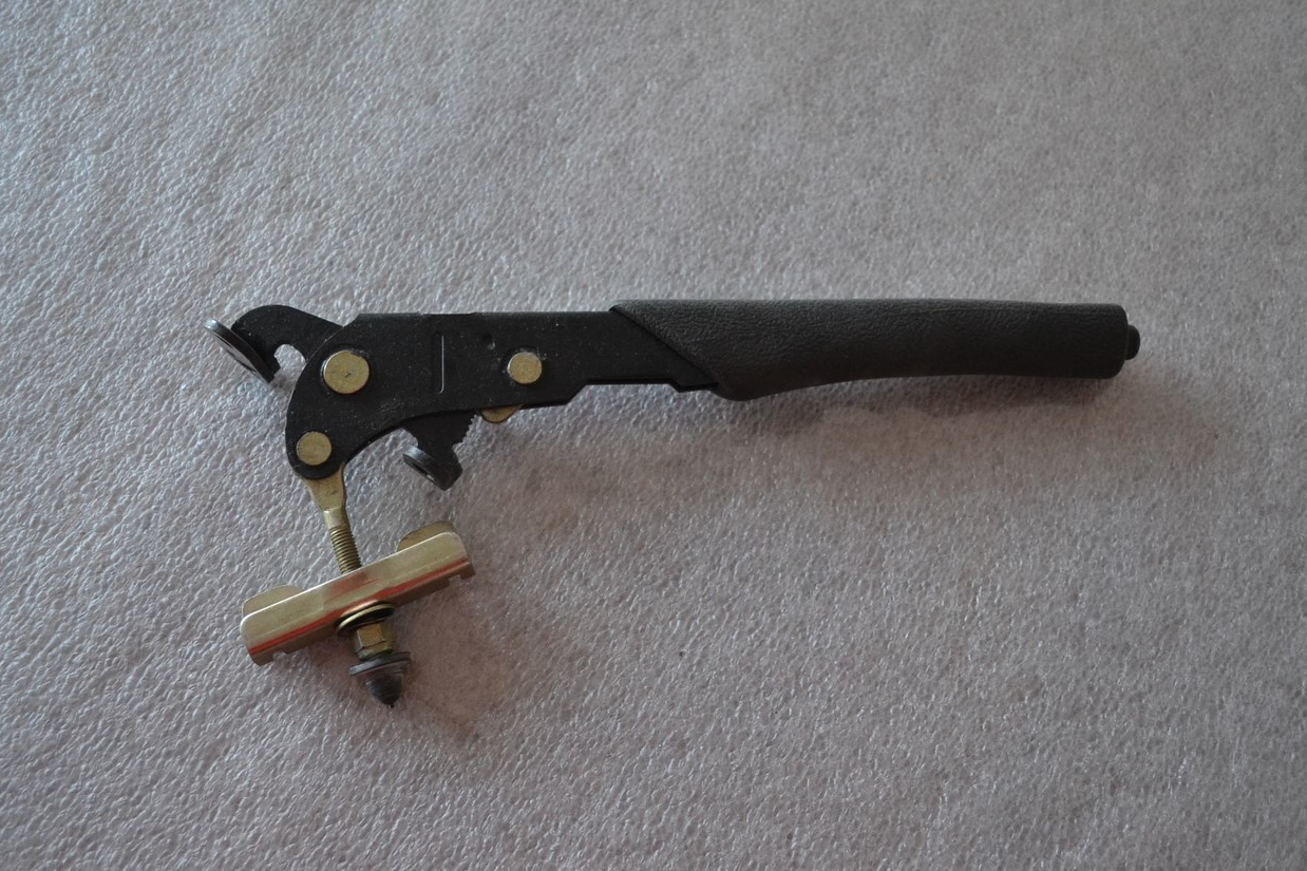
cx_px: 674
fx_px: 1307
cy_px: 455
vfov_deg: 36.9
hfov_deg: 53.1
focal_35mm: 36
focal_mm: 22
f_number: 3.8
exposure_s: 1/60
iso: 1100
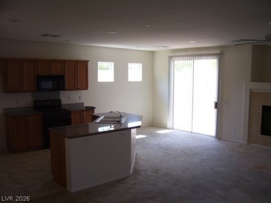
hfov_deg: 54.0
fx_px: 266
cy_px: 102
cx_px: 136
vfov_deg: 41.8
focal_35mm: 34
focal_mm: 5.6
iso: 80
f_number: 2.7
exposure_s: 1/60
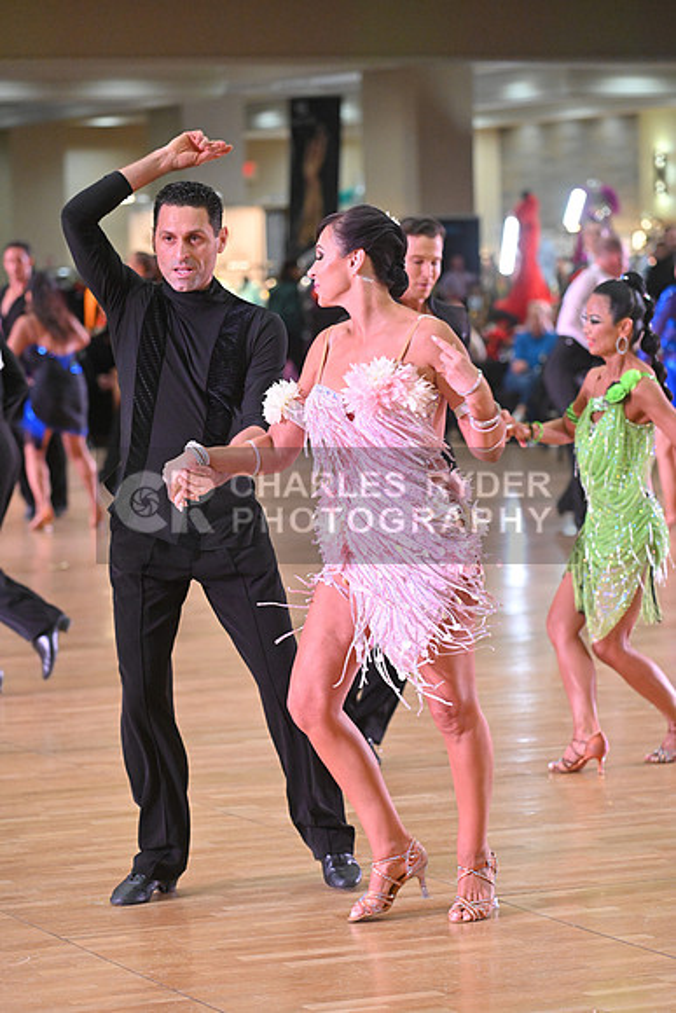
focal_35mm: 130
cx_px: 338
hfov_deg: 10.6
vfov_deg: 15.8
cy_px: 506
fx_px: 3659
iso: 4000
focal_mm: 130
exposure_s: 1/400
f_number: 4.5
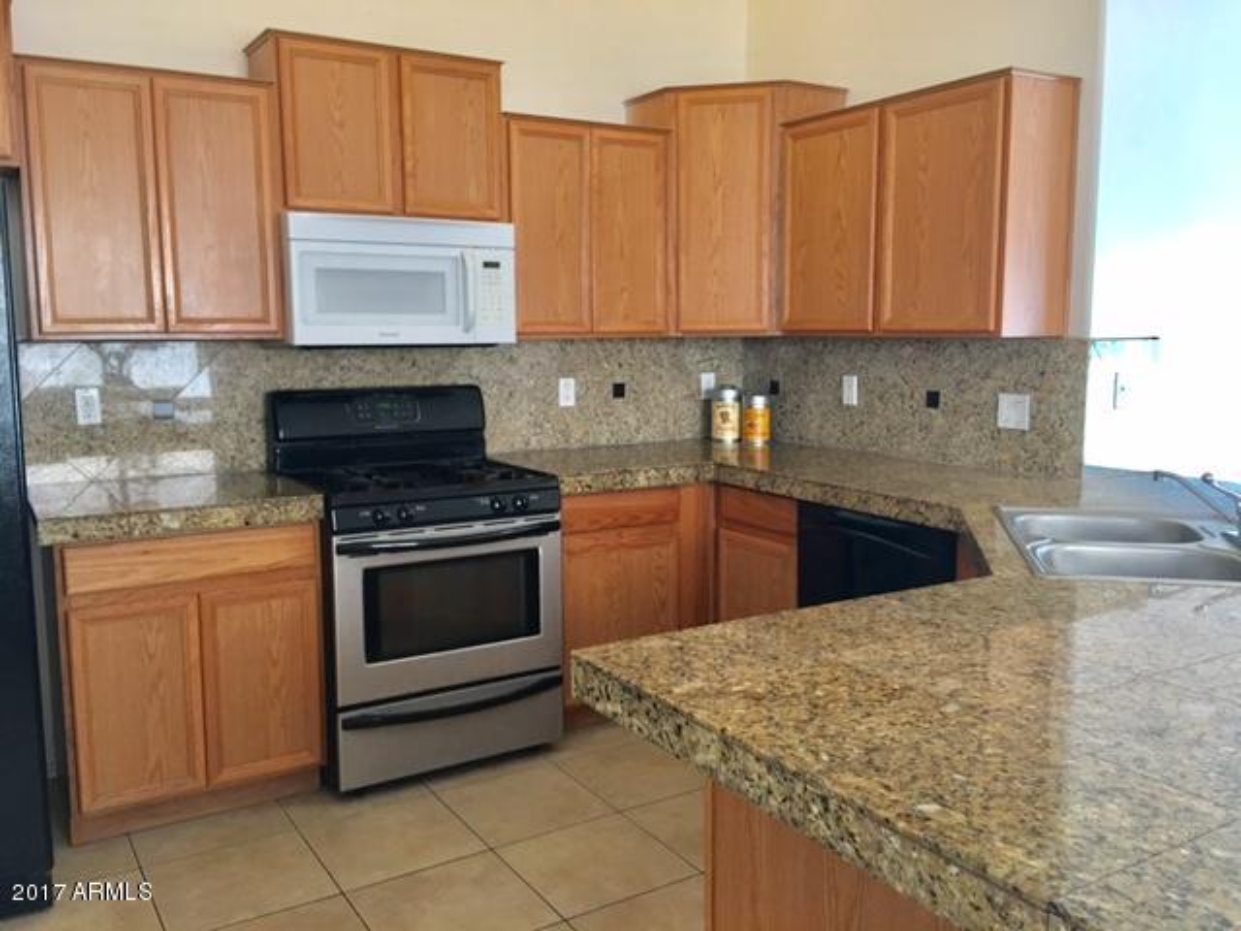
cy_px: 466
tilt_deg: -6.0
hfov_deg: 61.7
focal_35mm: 29
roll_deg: -0.5
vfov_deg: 48.2
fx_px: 1040
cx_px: 620
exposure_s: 1/15
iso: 32
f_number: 2.2
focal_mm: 4.15
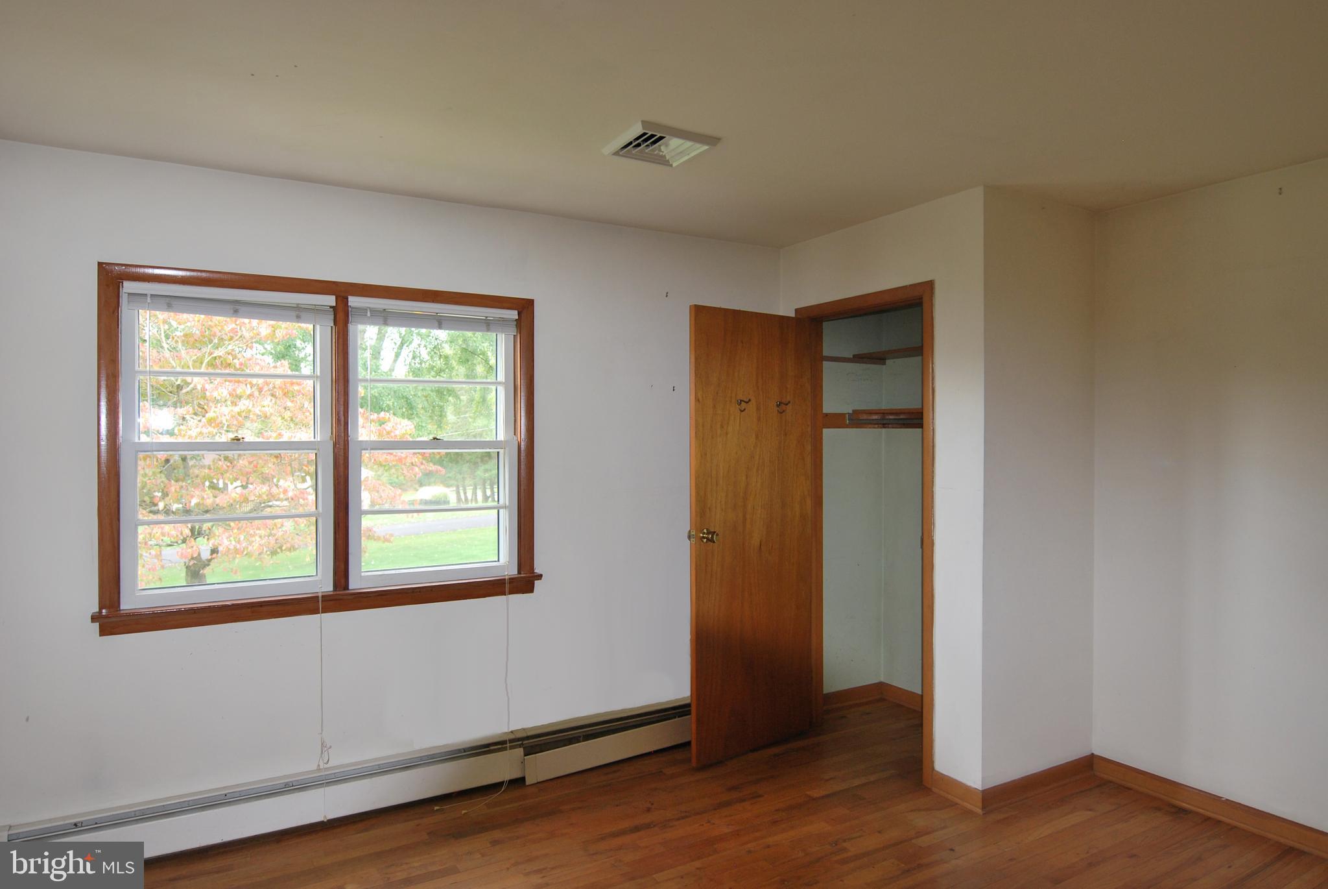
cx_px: 664
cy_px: 444
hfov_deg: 77.3
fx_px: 831
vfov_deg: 56.3
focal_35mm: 22
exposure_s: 1/60
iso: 200
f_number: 2.8
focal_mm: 15
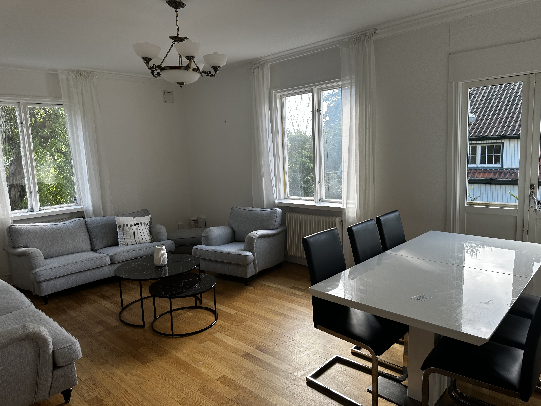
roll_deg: +2.2
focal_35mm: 24
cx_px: 270
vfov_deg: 56.8
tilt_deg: -7.5
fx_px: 375
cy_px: 203
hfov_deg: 71.6
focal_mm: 6.86
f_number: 1.78
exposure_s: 1/189
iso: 64
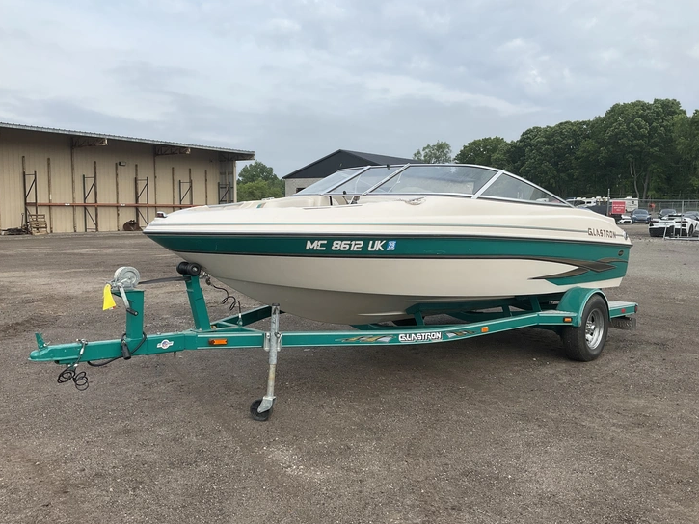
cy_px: 262
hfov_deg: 60.0
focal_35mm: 30
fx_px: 606
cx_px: 349
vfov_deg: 46.8
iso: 25
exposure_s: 1/1195
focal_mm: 3
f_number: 1.8
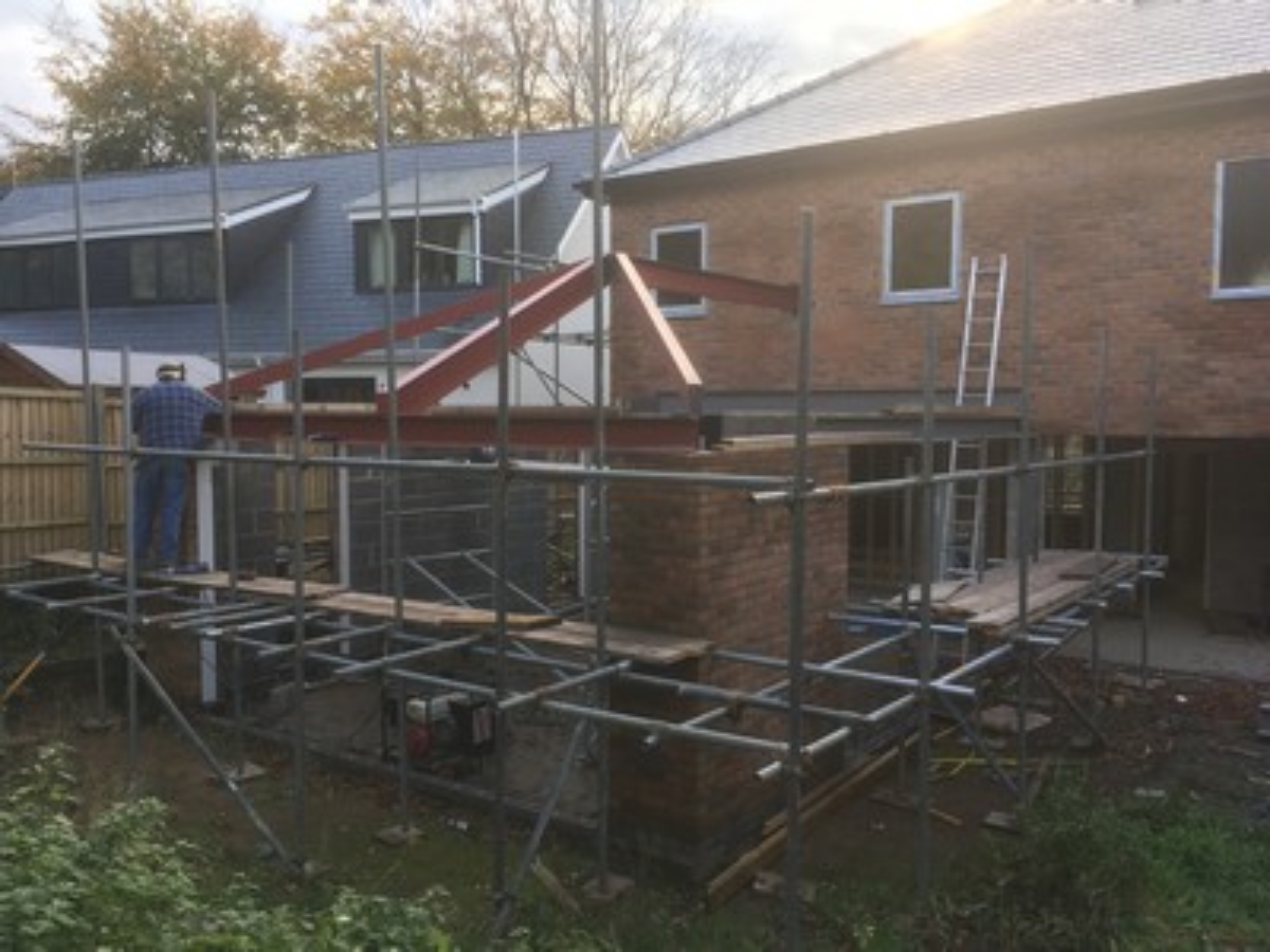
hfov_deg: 61.7
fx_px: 1064
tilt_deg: -2.3
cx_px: 635
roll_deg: -0.6
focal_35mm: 29
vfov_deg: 48.2
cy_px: 476
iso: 25
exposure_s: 1/132
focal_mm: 4.15
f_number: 2.2
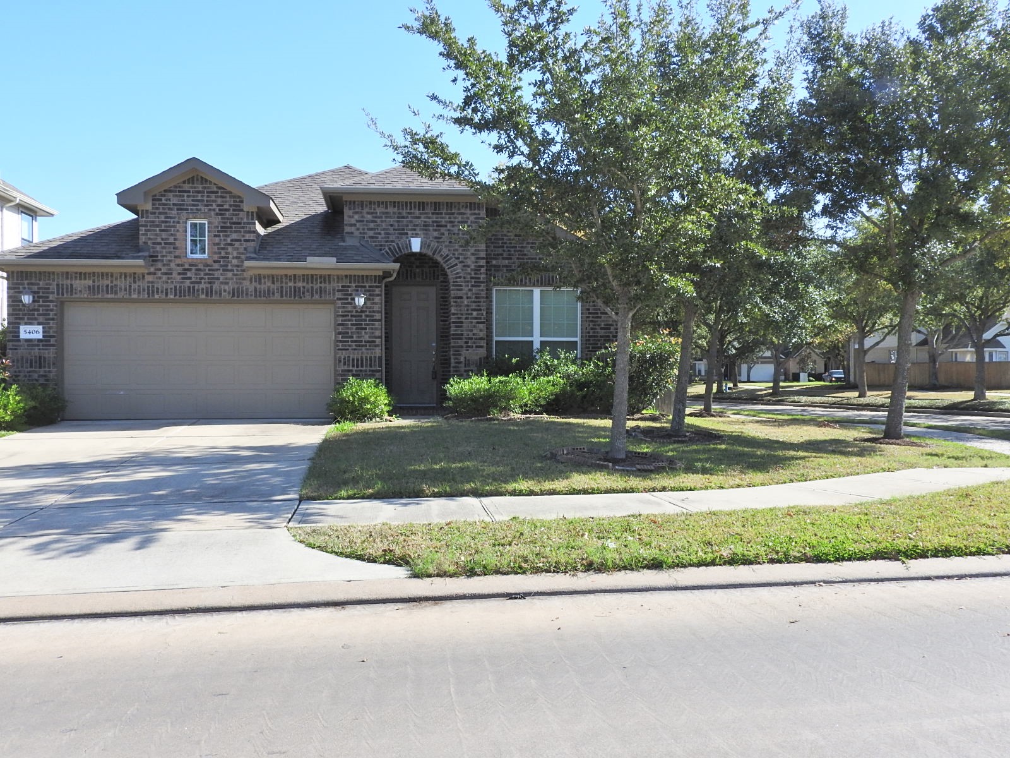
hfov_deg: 55.4
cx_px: 505
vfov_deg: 42.9
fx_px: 963
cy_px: 379
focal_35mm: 33
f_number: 4
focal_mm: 5.9
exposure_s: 1/500
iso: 100
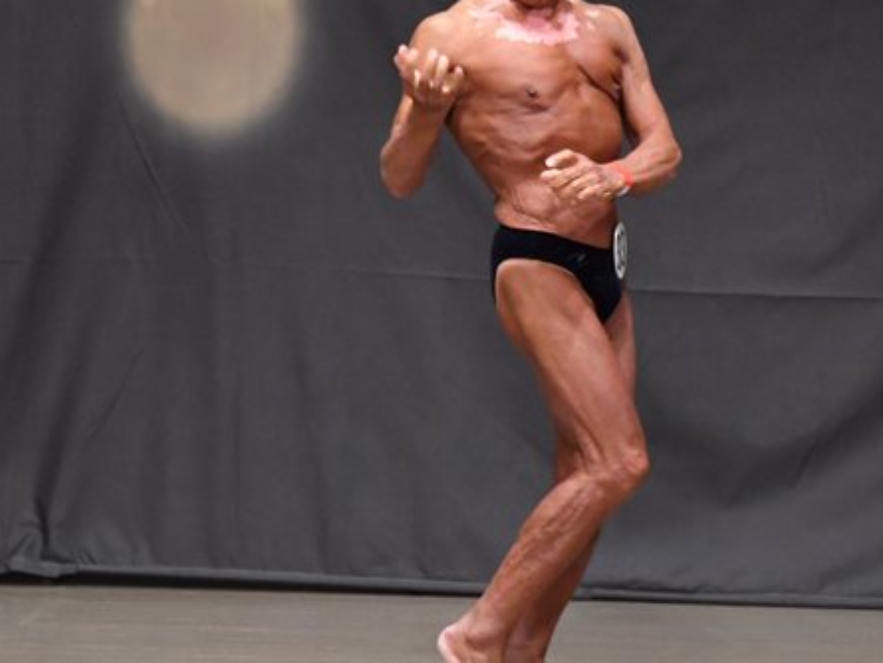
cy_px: 286
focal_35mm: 402
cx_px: 533
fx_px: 10257
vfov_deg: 3.7
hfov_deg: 4.9
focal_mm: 160
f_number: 5.6
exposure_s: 1/400
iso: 6400
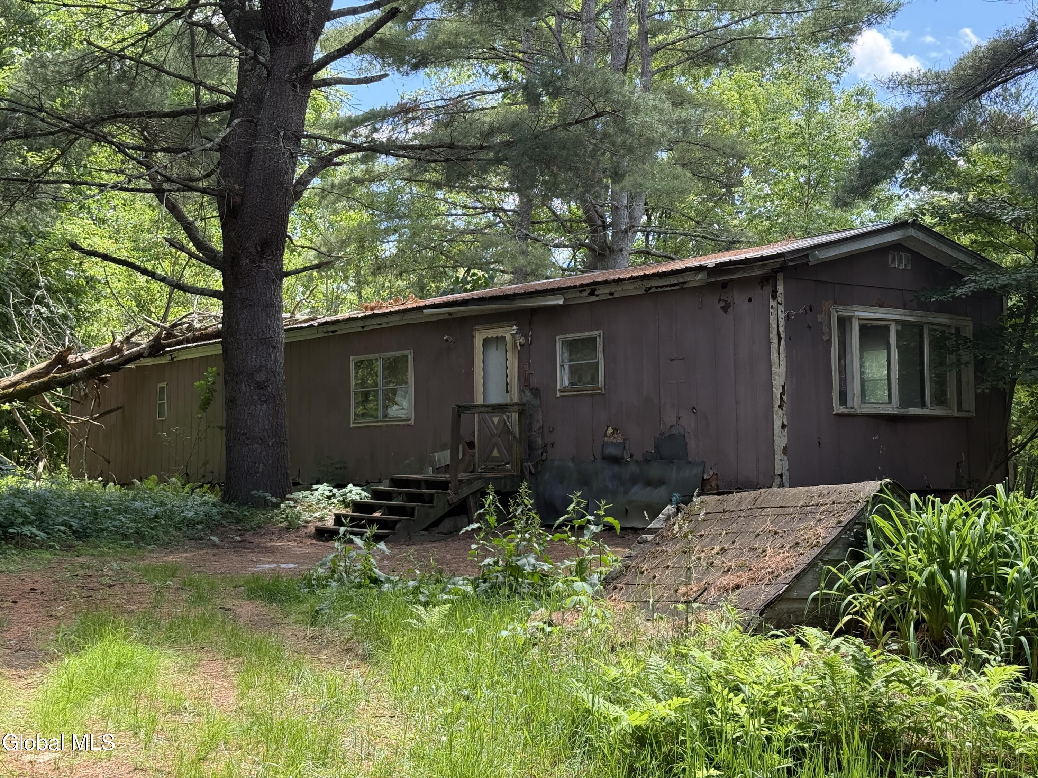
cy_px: 389
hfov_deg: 39.7
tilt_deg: +2.8
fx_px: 1439
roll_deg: +0.2
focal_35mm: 48
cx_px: 519
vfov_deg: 30.3
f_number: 1.78
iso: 100
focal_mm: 6.76
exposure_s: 1/455
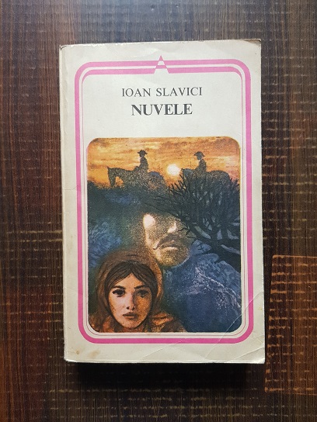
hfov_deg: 53.1
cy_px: 211
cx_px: 158
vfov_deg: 67.3
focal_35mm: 26
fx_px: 317
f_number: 1.7
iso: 200
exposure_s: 1/17
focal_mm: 4.3
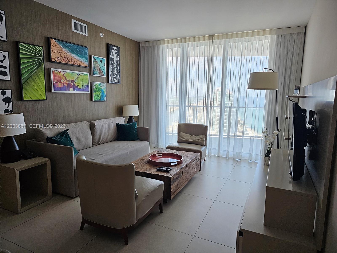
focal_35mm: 23
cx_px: 168
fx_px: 224
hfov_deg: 73.9
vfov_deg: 58.9
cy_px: 126
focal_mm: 6.3
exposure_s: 1/359
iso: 400
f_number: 1.7
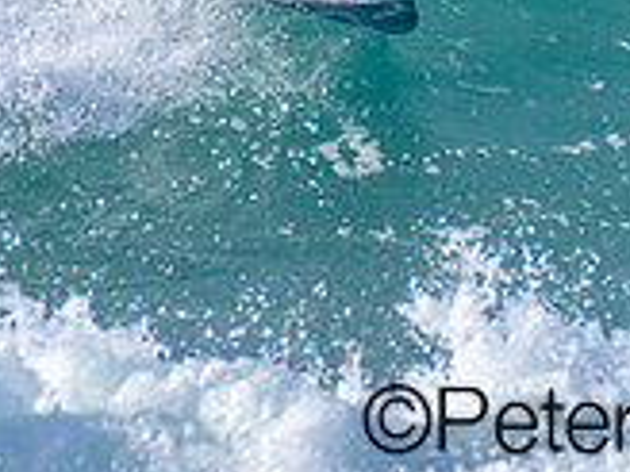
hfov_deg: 0.6
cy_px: -217
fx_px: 62079
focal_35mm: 3411
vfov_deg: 0.4
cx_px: 661
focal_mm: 1000
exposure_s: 1/2500
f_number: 11
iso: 1250
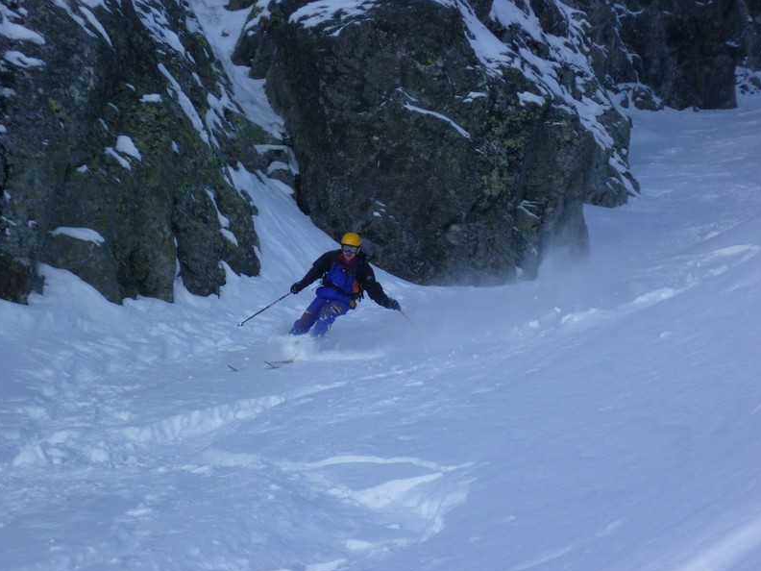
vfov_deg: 14.5
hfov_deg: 19.3
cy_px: 287
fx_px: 2242
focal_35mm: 102
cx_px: 380
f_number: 5.6
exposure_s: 1/500
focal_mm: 18
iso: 125
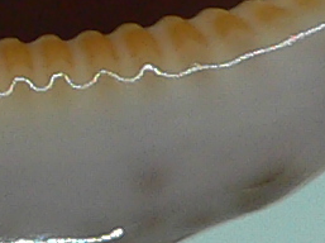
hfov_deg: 7.0
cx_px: -243
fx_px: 2578
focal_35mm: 275
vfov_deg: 5.4
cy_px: 49
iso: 80
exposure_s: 1/60
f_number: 2.8
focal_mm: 4.6
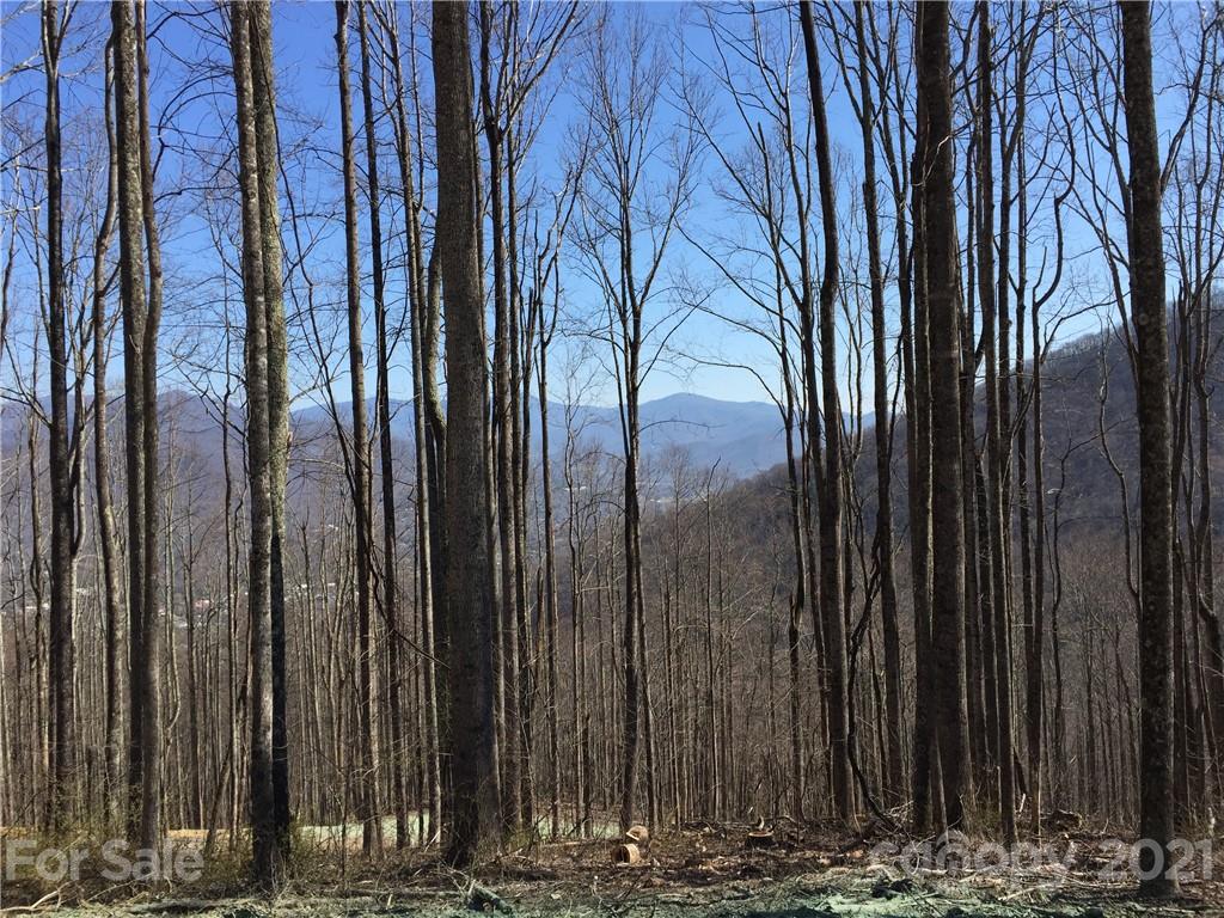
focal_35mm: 29
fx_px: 1025
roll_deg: +1.9
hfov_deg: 61.7
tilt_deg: -0.6
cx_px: 612
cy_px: 459
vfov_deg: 48.2
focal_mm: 4.15
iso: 32
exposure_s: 1/1464
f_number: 2.2
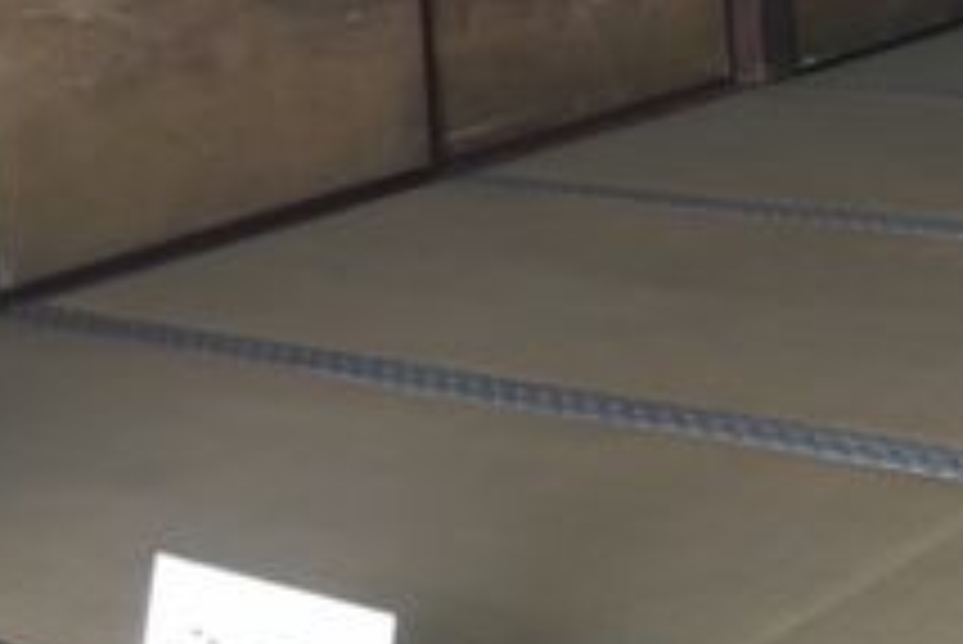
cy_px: -306
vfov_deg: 14.3
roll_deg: +4.9
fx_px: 2409
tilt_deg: -0.7
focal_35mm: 90
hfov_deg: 22.0
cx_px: 886
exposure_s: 1/17
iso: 200
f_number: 2.2
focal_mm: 4.15
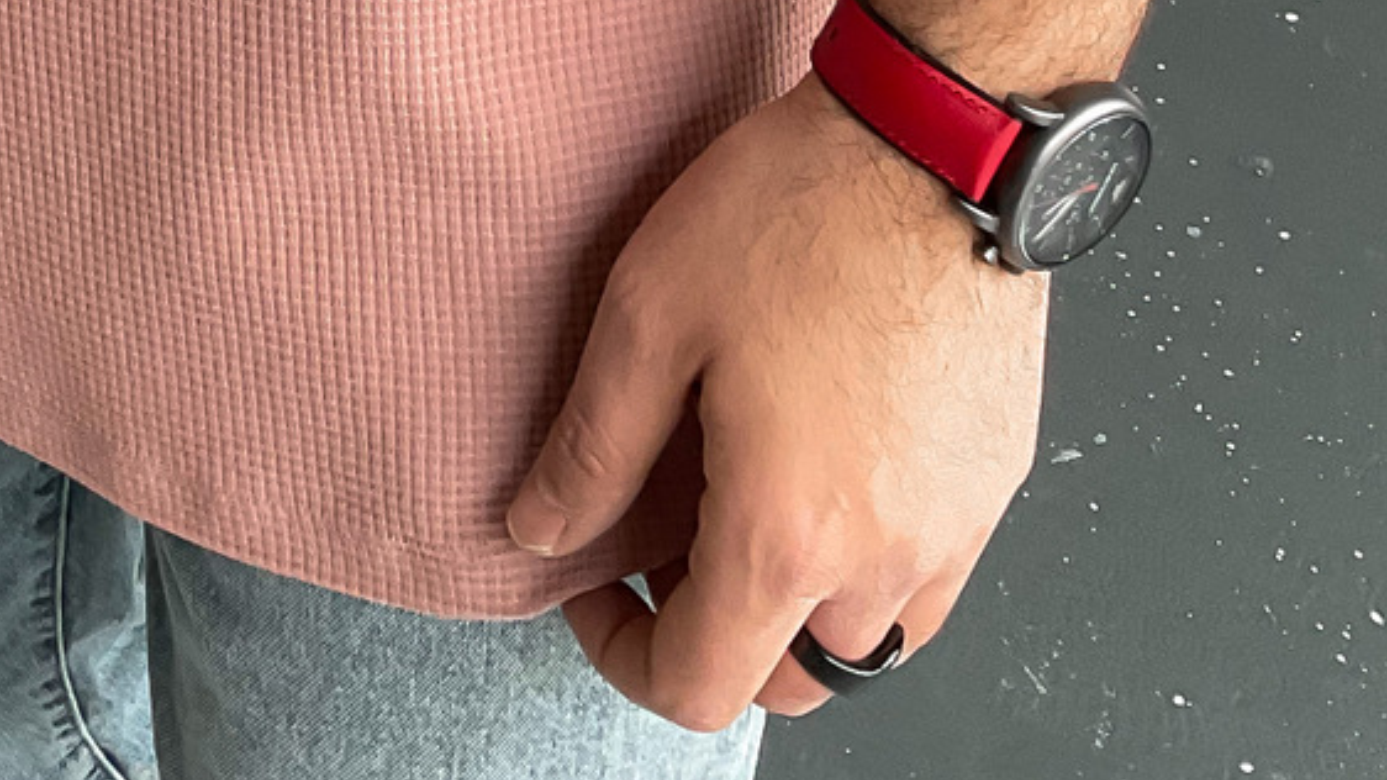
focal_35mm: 90
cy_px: -861
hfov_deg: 23.2
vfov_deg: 11.8
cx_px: 222
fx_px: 3310
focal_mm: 3
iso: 100
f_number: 1.8
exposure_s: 1/60
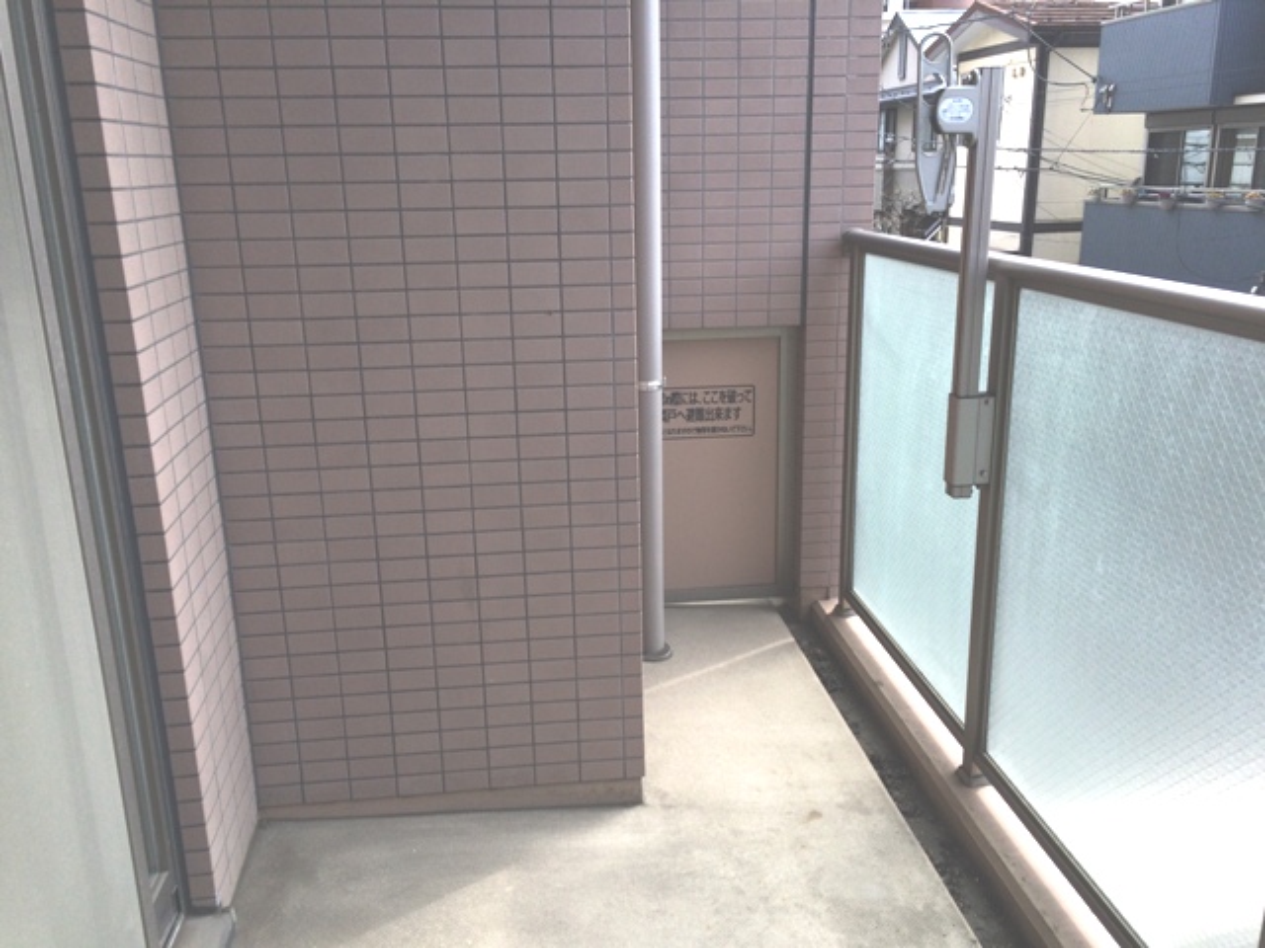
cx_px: 632
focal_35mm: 29
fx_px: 1060
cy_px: 474
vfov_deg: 48.2
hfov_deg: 61.7
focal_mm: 4.15
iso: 32
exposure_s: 1/578
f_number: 2.2
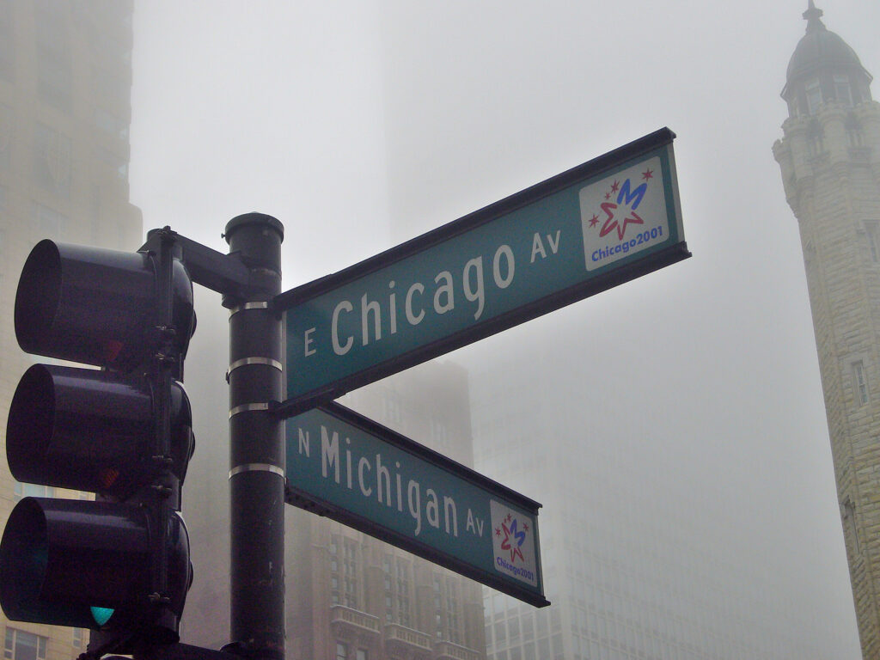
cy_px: 330
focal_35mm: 73
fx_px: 1856
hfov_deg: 26.7
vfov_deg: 20.2
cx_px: 440
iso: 80
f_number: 4.5
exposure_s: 1/160
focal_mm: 12
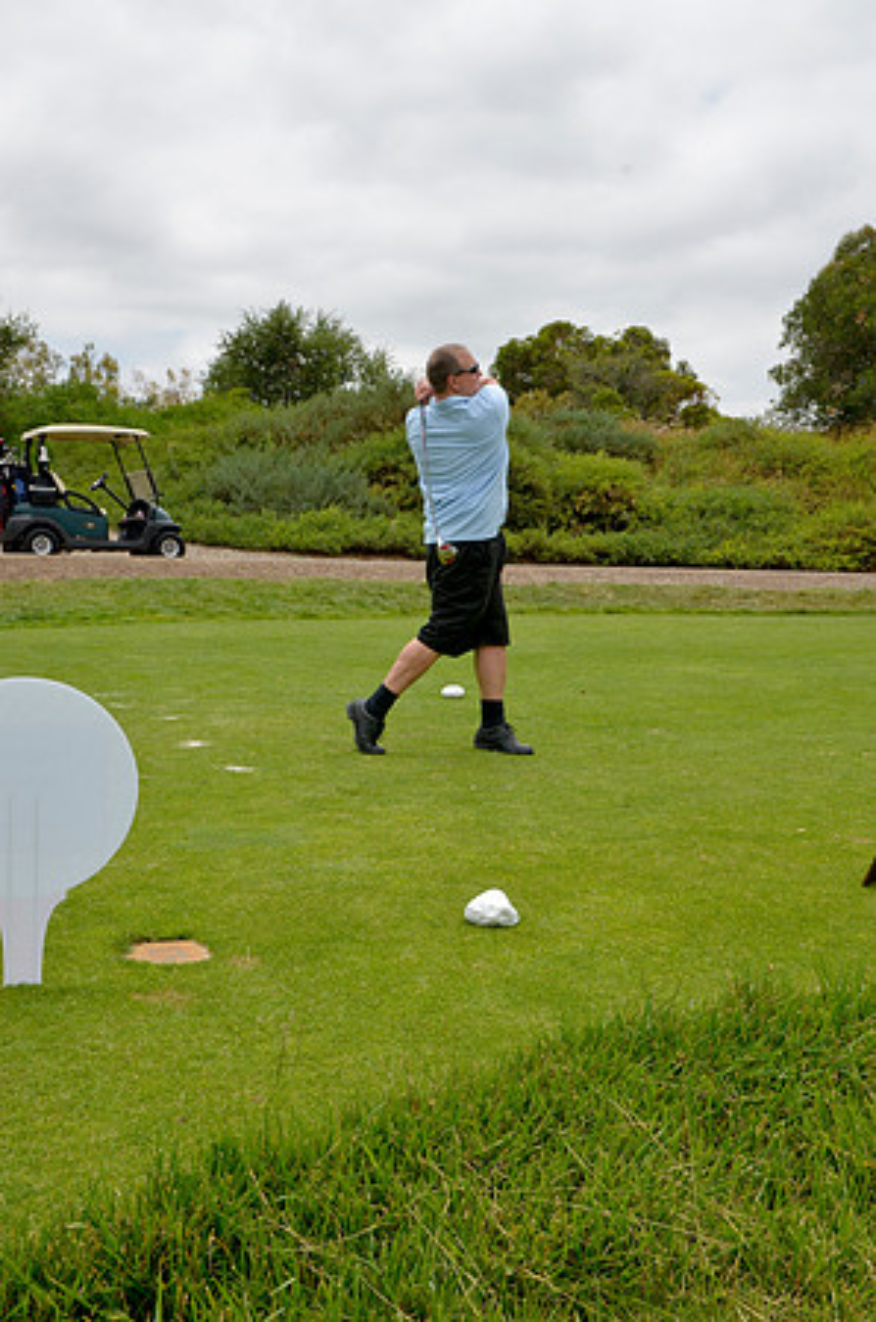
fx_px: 1485
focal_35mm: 40
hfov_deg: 32.9
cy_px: 661
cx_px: 438
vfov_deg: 48.0
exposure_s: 1/250
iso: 200
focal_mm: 27
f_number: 13
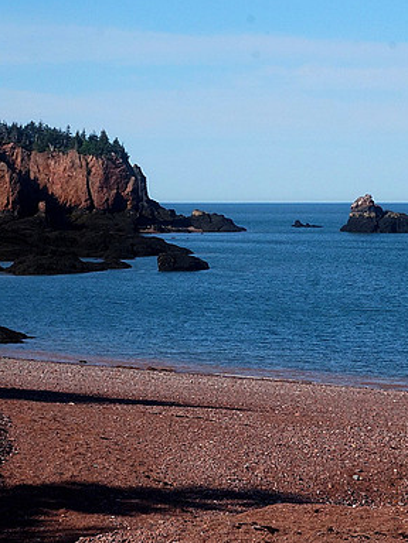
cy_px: 271
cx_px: 193
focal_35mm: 109
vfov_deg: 18.0
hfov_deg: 13.6
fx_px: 1713
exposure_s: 1/800
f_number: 16
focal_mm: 50
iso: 1000
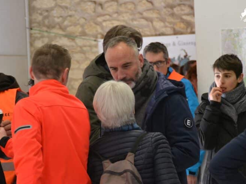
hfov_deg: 9.4
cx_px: 129
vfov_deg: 7.1
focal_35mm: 211
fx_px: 1496
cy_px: 90
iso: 3200
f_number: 6
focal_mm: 125
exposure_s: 1/160
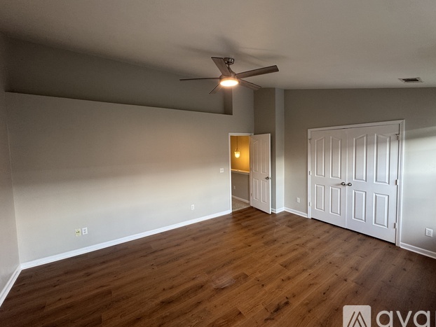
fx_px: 189
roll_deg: +0.6
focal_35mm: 15
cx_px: 223
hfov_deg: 98.1
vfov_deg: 81.8
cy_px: 158
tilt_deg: -3.4
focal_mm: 2.22
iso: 160
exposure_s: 1/60
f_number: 2.2
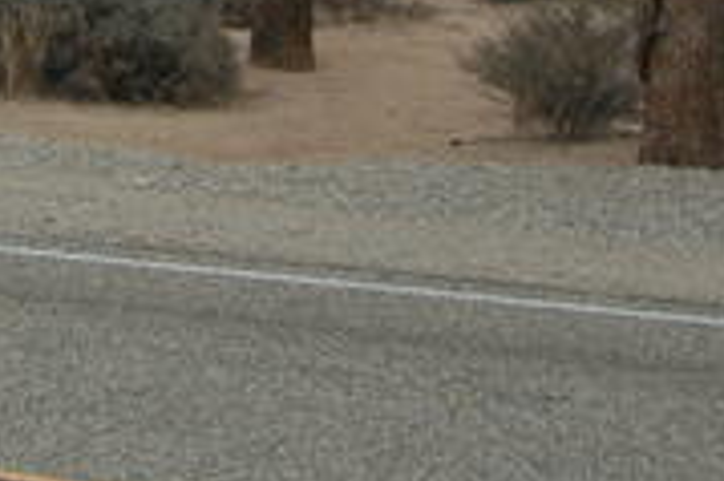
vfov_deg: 10.6
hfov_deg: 15.4
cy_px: -376
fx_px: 2431
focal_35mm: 121
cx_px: -429
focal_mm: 18
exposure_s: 1/800
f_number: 7.1
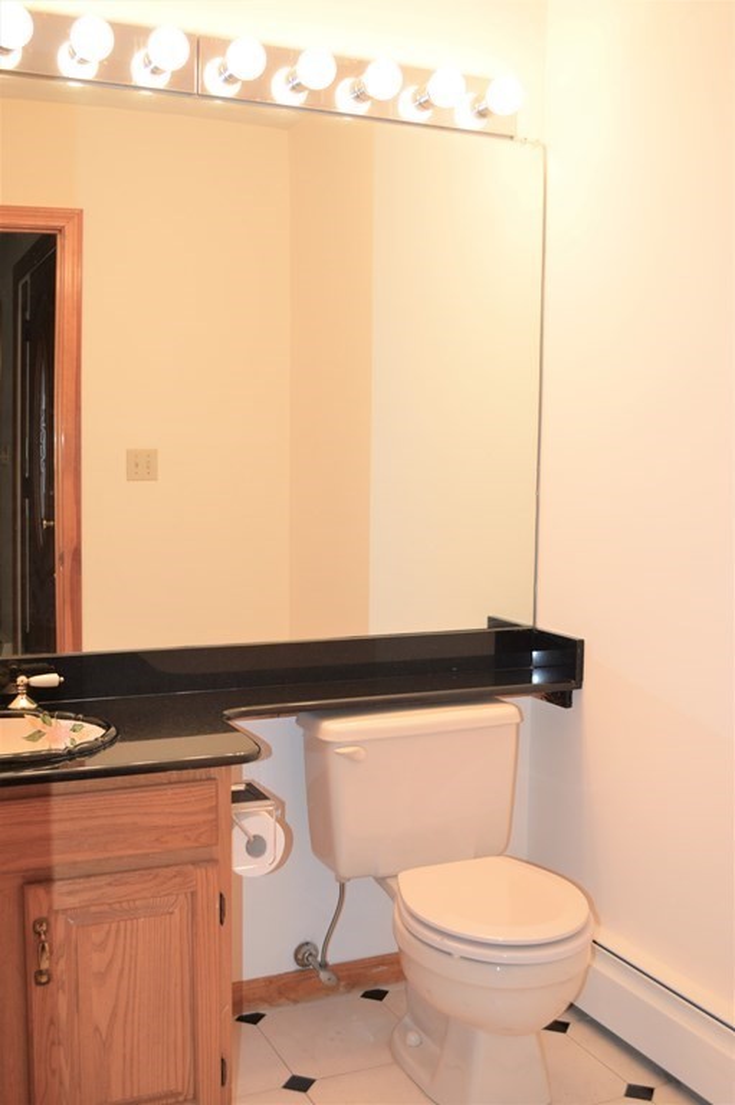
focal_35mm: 39
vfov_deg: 49.6
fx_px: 1196
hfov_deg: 34.2
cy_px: 552
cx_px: 368
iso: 400
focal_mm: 26
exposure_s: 1/80
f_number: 4.2
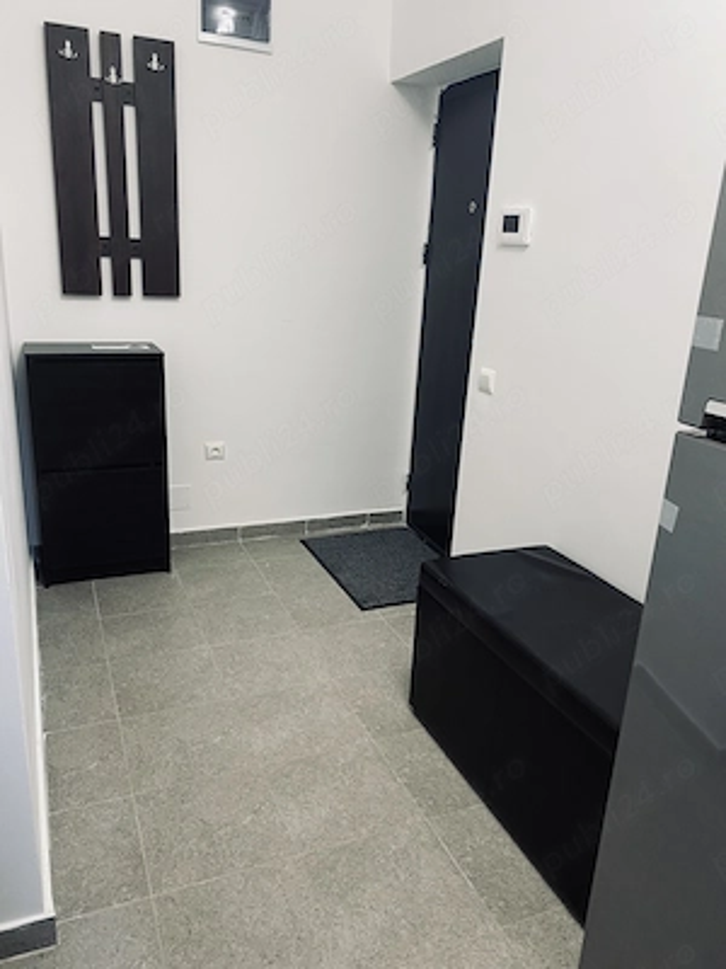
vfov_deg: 67.3
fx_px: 727
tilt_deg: -18.5
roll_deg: -3.5
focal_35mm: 26
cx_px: 363
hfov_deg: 53.1
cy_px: 484
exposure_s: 1/50
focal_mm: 4.25
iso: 100
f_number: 1.8
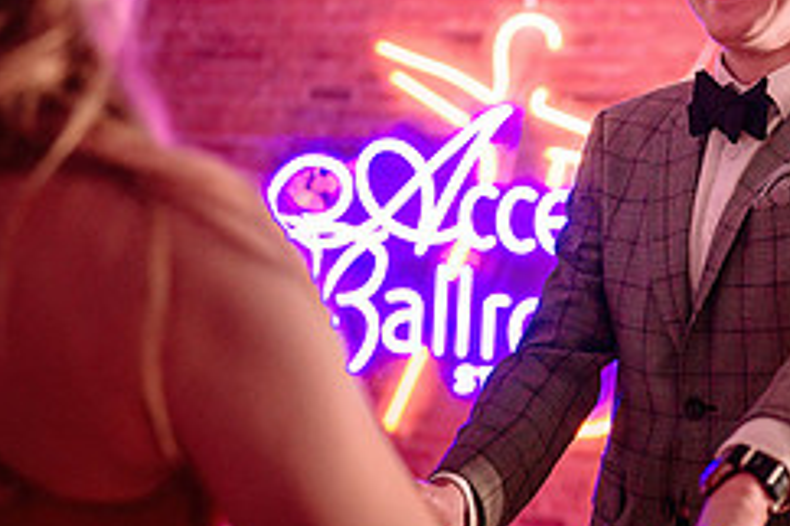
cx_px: 597
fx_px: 1710
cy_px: 368
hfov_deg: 25.7
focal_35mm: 78
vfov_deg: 17.4
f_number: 1.4
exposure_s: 1/250
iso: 2500
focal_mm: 28
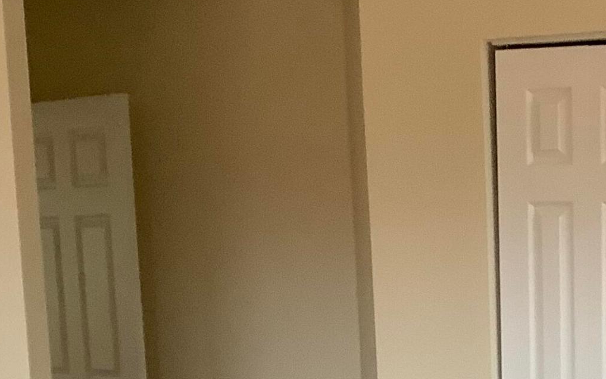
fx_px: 1536
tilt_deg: -11.0
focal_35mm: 93
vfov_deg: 13.2
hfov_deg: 21.1
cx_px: 678
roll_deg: -1.1
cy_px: 578
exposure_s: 1/60
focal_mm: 3.3
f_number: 2.4
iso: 125
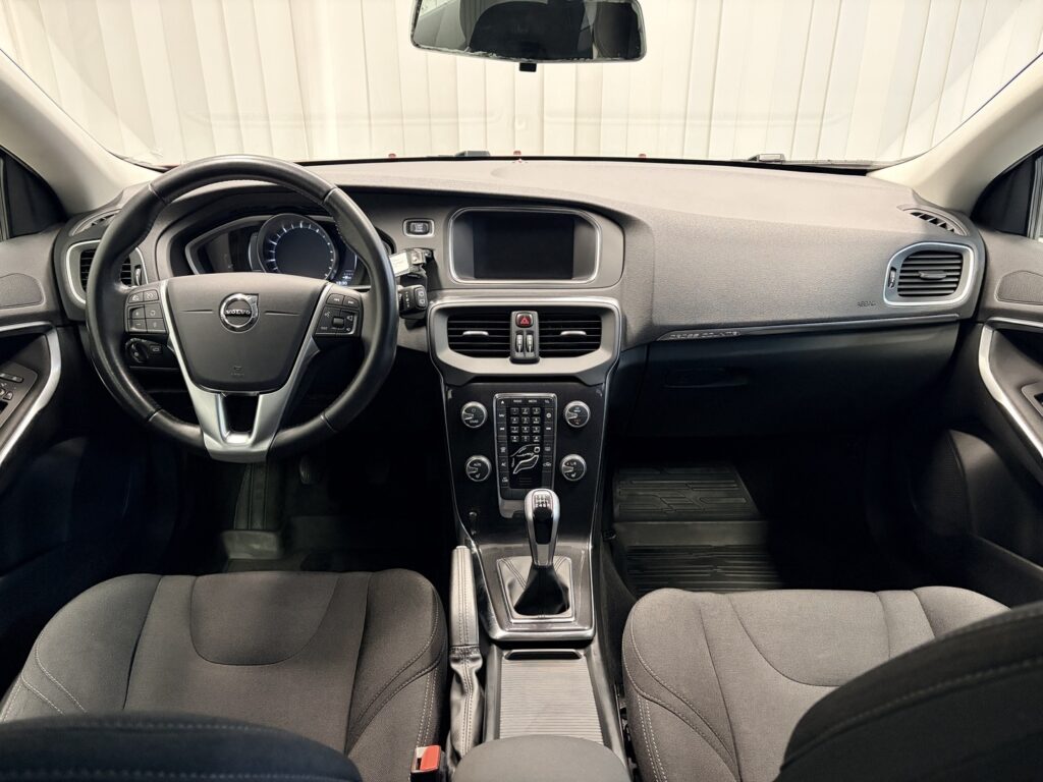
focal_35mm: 26
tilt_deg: -26.5
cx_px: 522
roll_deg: +0.3
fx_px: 783
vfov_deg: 53.1
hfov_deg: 67.3
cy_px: 391
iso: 500
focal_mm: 5.96
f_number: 1.6
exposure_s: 1/50
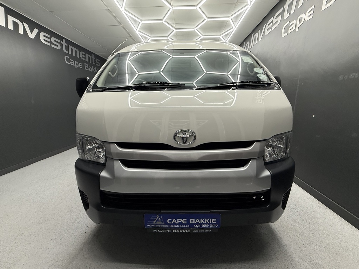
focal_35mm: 14
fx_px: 145
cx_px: 180
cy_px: 134
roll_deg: +0.5
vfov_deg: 85.7
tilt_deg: -11.5
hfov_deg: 102.1
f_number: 2.2
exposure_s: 1/100
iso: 125
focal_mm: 2.22
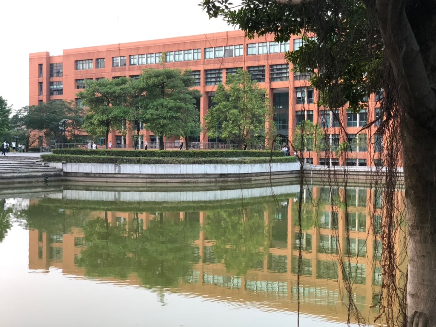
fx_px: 655
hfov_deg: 36.8
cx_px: 218
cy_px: 164
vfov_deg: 28.0
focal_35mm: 52
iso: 100
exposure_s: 1/60
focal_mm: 6
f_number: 2.4
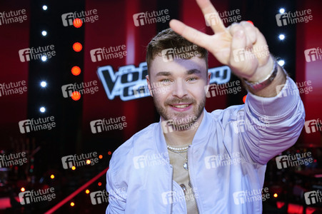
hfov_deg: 44.5
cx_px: 161
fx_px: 393
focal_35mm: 44
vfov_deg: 30.5
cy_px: 107
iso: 1600
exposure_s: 1/125
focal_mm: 44
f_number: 4.5
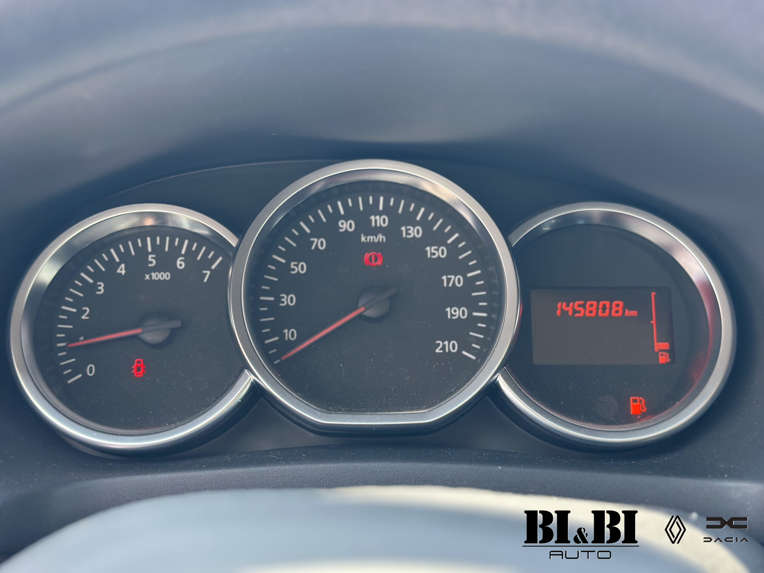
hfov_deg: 39.7
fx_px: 1059
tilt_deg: -17.9
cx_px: 382
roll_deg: +0.1
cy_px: 286
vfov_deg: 30.3
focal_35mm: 48
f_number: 1.78
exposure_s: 1/139
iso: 125
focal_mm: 6.86
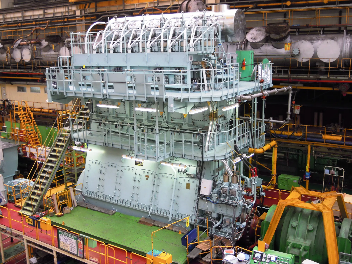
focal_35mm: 36
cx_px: 176
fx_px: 366
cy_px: 132
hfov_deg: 51.4
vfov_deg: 39.7
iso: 250
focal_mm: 6.4
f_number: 3
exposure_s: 1/40
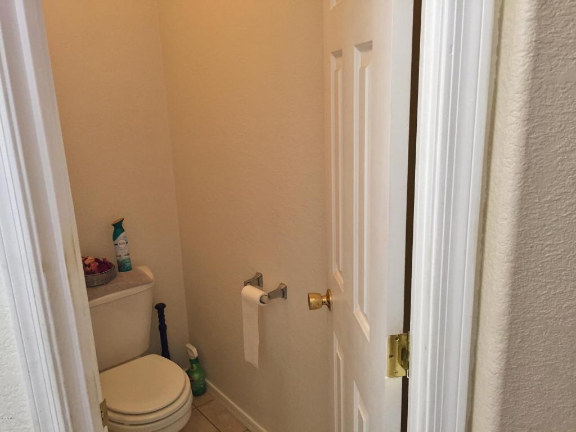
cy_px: 216
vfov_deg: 48.2
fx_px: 483
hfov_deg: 61.7
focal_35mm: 29
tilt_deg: -16.5
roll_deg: +1.1
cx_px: 288
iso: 50
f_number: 2.2
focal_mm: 4.15
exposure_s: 1/30
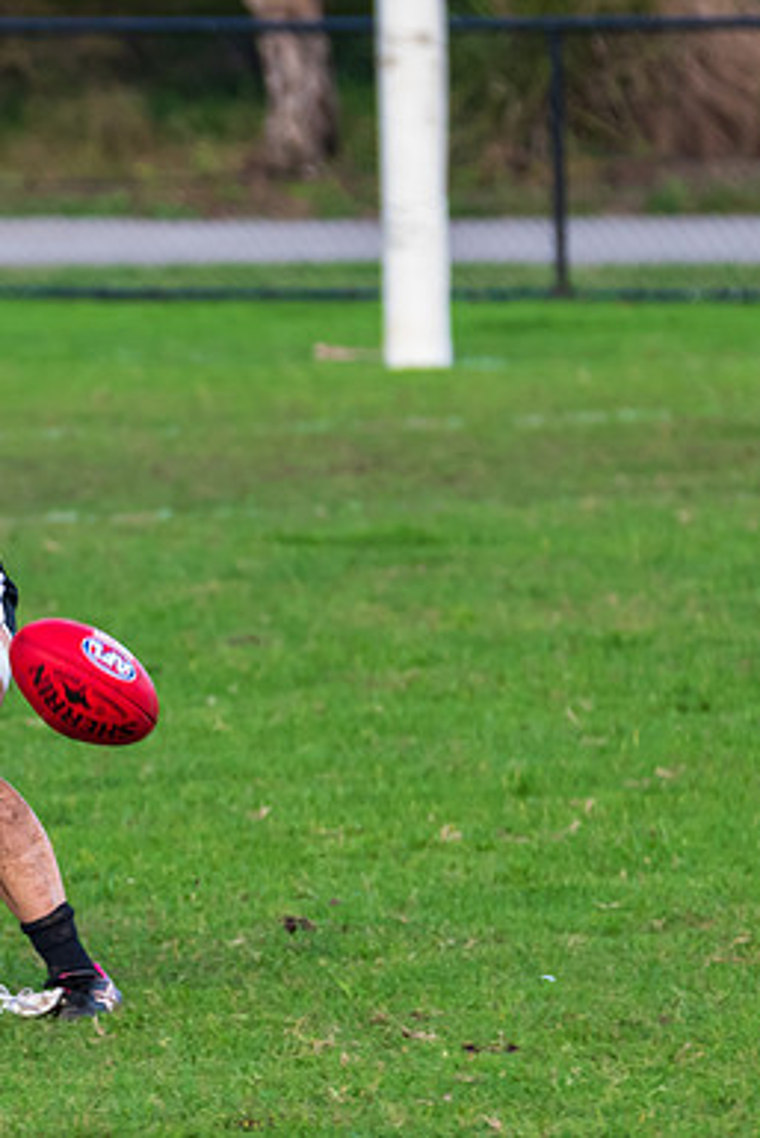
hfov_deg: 1.7
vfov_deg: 2.6
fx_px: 25277
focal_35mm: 799
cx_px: -284
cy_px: 728
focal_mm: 300
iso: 800
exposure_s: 1/400
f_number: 8
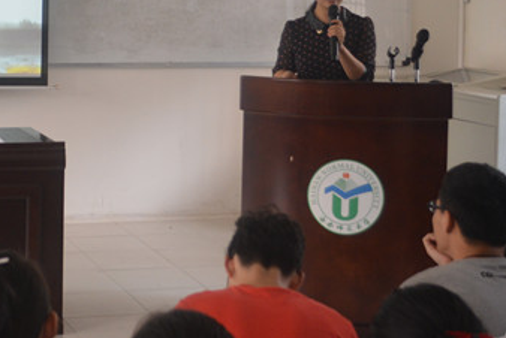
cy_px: 22
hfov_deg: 23.4
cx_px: 79
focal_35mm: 85
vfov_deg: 15.9
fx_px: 1196
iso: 500
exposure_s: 1/15
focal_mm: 24
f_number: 4
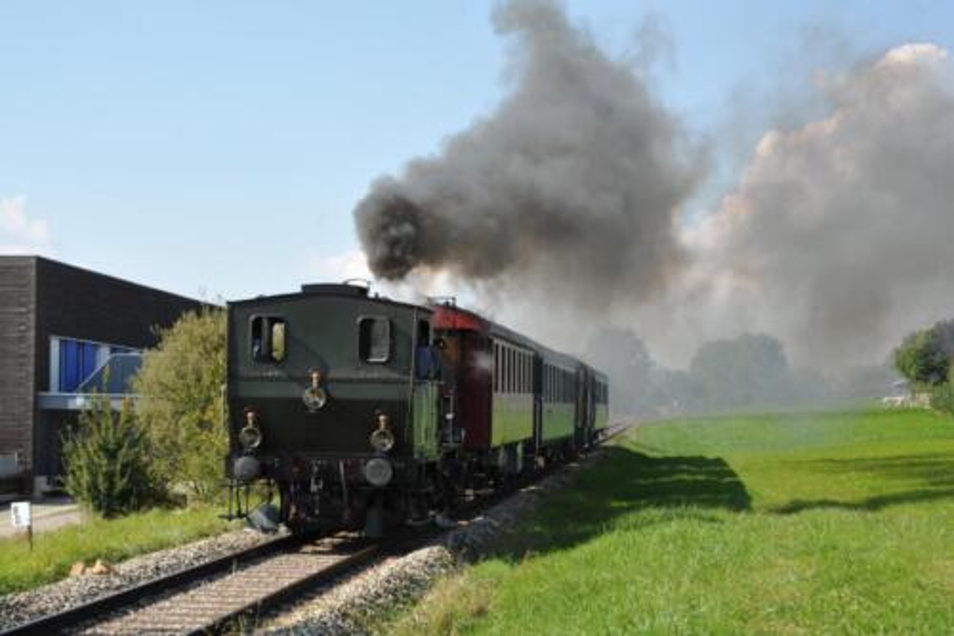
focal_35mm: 66
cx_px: 477
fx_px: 1748
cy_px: 318
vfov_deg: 20.6
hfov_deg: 30.5
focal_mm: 66
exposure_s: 1/160
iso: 200
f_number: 10
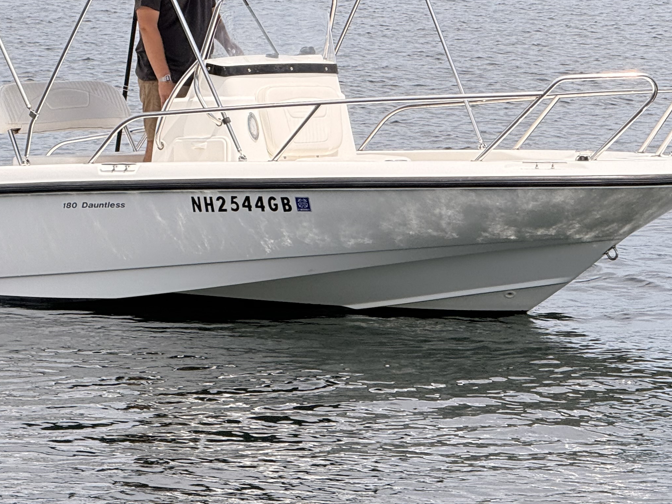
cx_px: 265
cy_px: 141
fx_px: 4600
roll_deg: +0.2
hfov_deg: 8.4
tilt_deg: -2.5
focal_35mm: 237
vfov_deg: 6.3
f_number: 2.8
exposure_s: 1/2024
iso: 64
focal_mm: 15.66
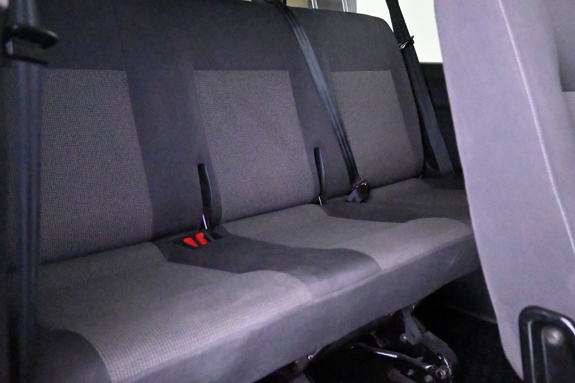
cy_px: 149
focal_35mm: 33
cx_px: 286
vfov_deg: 39.4
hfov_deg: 56.8
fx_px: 532
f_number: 3.5
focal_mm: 17.5
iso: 28800
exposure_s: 1/30
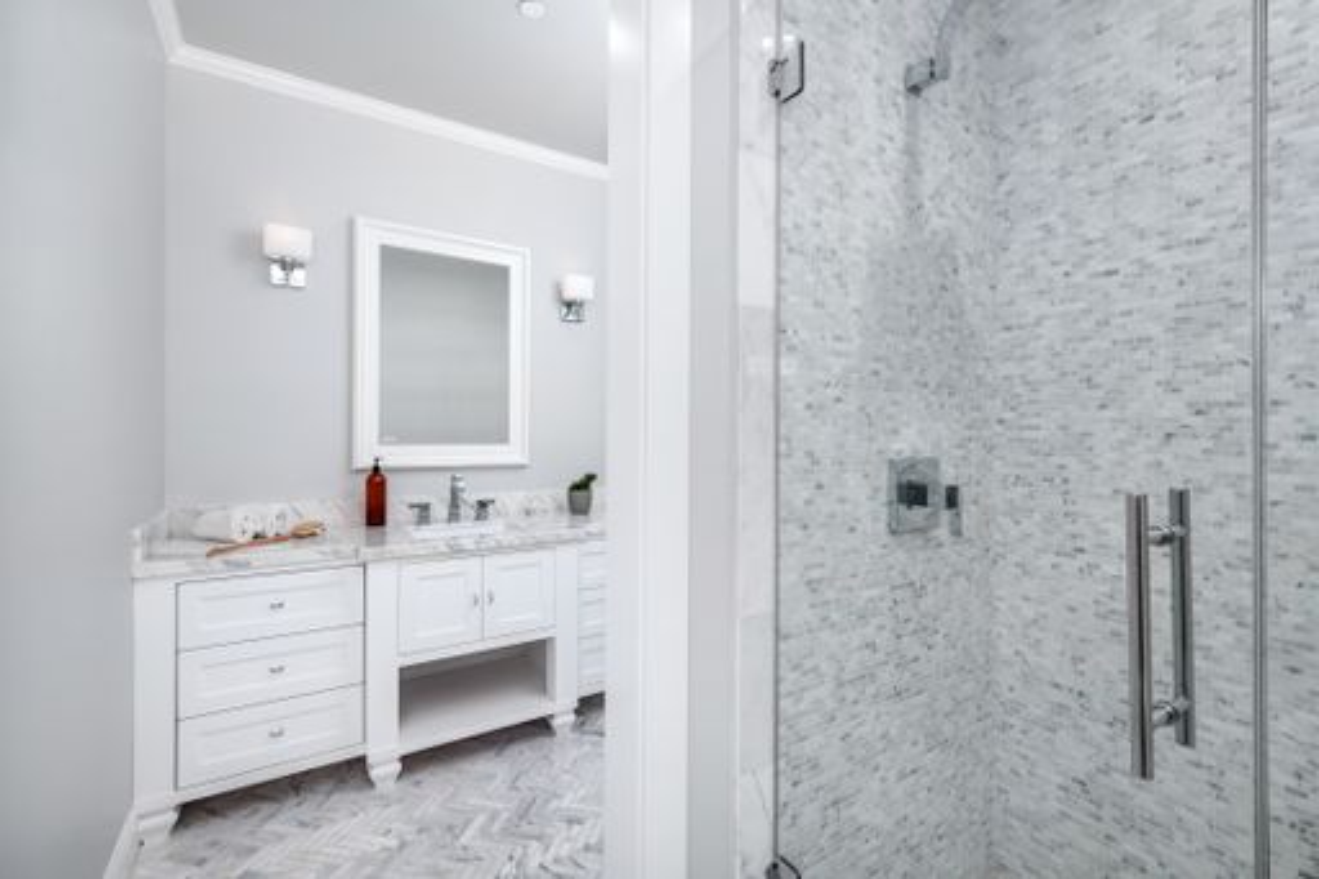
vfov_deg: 73.7
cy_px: 440
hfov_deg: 96.8
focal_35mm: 16
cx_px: 660
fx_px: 586
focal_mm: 16
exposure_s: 1/160
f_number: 8
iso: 80
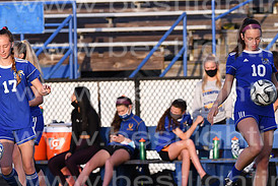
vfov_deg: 1.4
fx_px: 7347
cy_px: 116
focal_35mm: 951
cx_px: 245
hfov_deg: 2.2
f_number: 5.6
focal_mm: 300
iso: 800
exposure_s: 1/1600
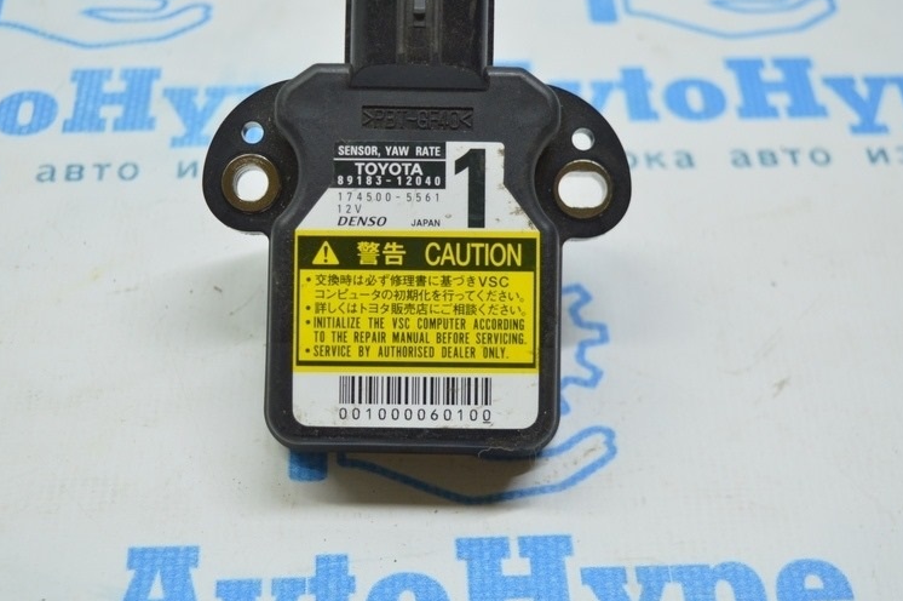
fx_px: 1496
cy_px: 316
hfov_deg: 33.5
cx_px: 387
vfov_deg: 22.7
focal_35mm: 60
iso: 400
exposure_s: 1/60
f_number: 4.2
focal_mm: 29
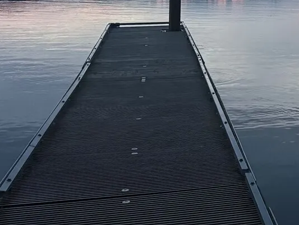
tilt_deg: -2.0
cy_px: -14
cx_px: 349
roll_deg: -1.6
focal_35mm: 72
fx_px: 622
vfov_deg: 19.7
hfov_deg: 24.7
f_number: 1.78
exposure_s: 1/60
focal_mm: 6.76
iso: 500
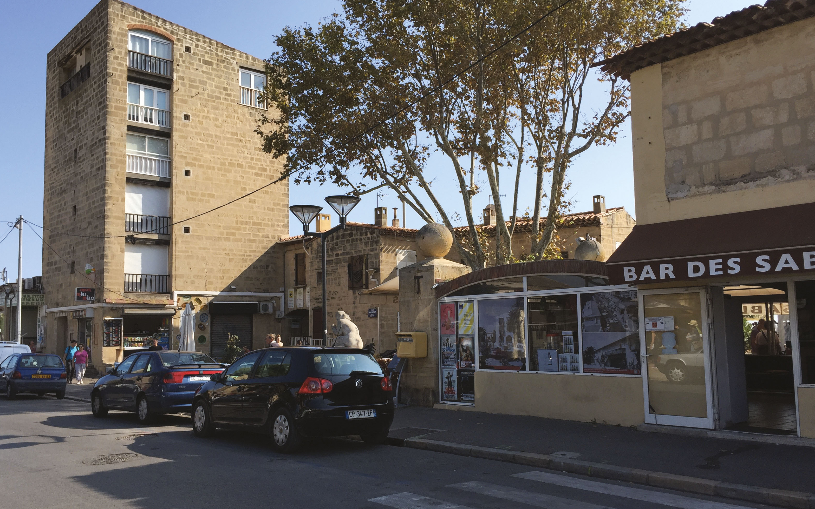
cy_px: 269
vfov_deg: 39.4
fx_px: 711
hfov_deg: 59.6
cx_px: 407
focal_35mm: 32
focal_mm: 4.15
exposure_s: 1/1412
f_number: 2.2
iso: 32
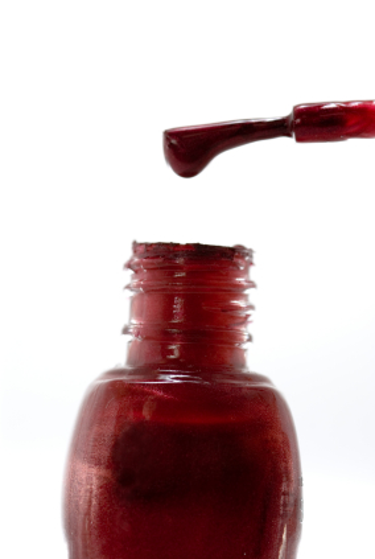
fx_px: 2449
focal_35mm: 158
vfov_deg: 13.0
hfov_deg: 8.8
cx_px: 188
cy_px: 280
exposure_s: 1/100
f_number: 7.1
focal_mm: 105
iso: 100
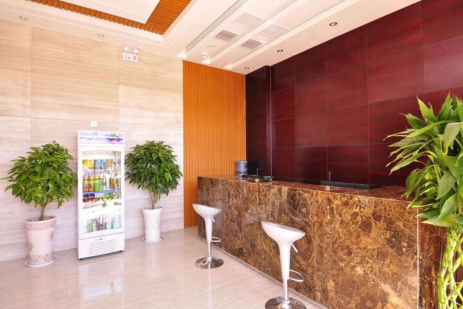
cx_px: 232
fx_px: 231
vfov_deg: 67.4
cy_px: 154
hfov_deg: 90.0
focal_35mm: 18
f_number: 4.5
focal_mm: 12
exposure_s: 1/100
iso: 500
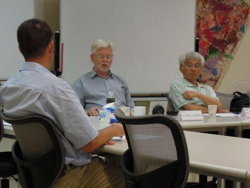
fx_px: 722
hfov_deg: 19.6
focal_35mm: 100
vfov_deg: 14.8
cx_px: 125
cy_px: 94
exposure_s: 1/30
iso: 400
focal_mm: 17.9
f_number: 5.5
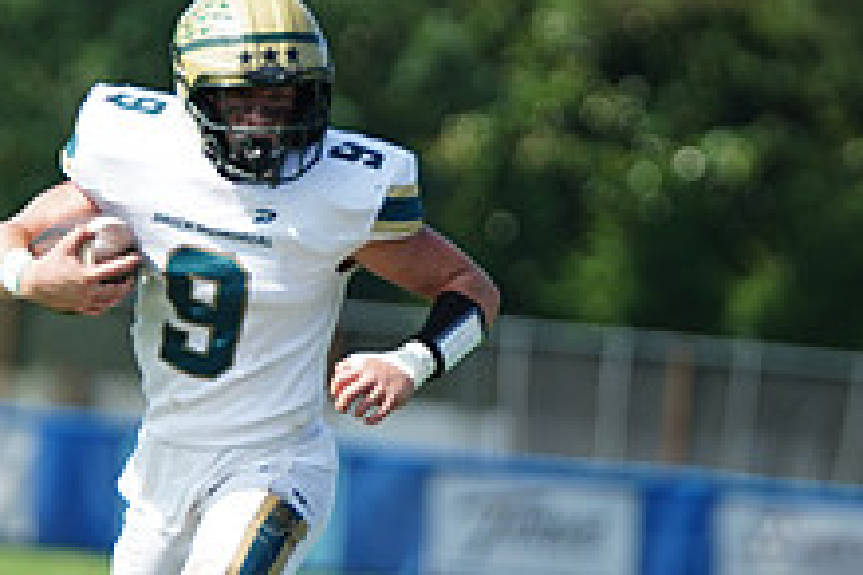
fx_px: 15701
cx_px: 217
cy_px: 266
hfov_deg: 3.1
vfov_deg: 2.1
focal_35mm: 655
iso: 400
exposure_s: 1/3200
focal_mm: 247
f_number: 2.8
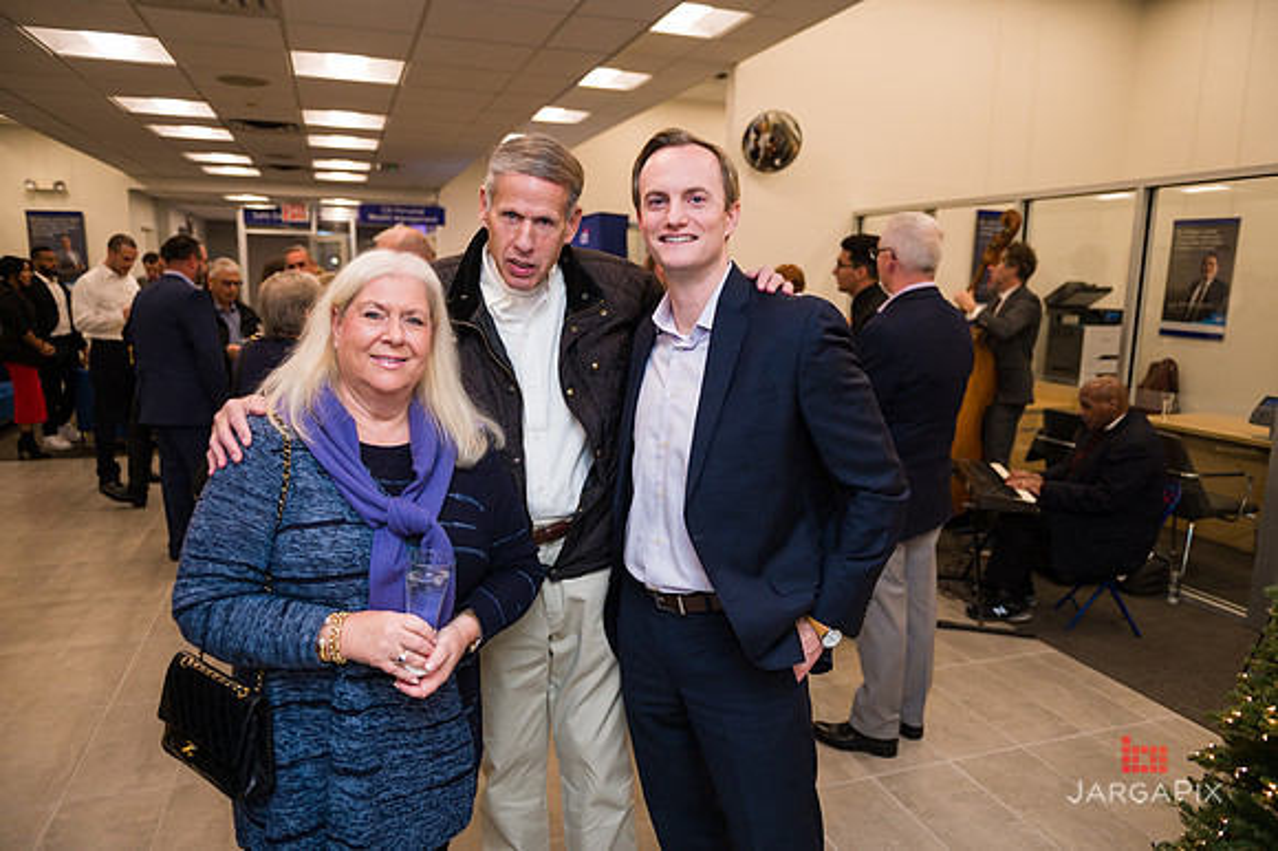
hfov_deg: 73.8
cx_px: 639
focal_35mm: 24
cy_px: 426
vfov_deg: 53.1
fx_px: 851
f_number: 3.2
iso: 400
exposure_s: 1/200
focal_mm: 24
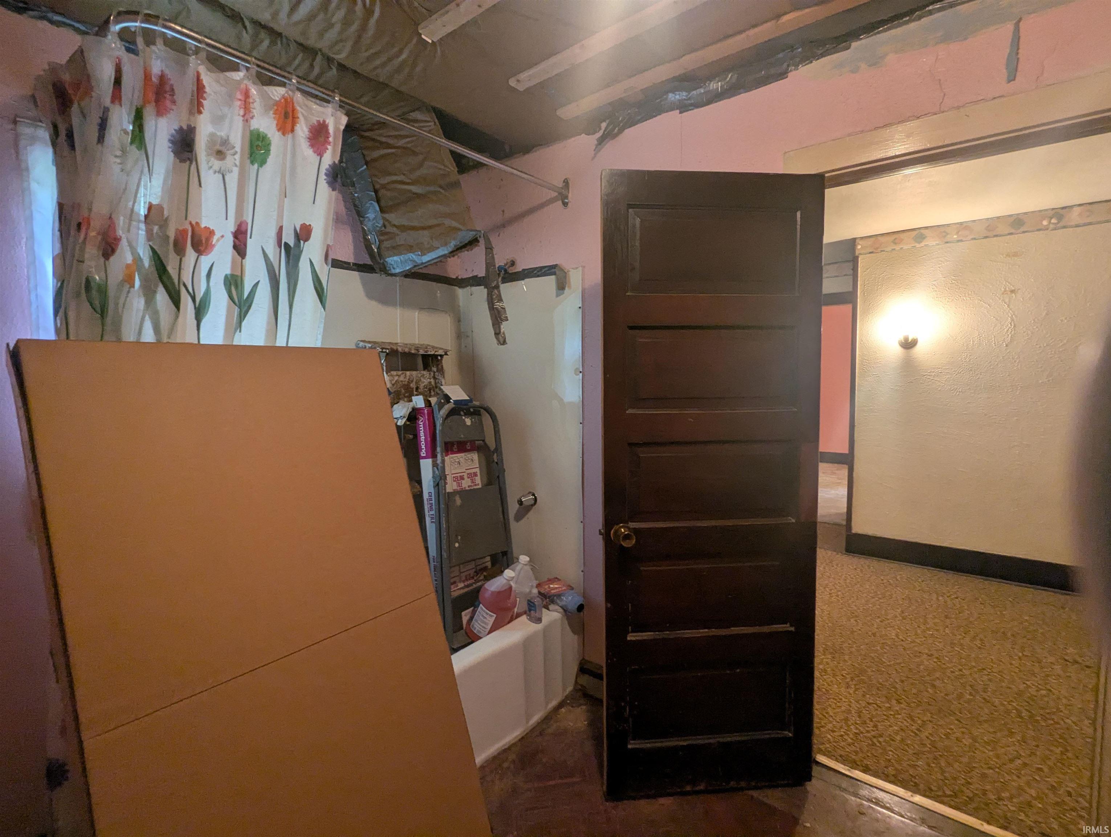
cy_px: 418
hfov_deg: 94.4
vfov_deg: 78.2
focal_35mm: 16
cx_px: 556
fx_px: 514
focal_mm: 2.35
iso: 196
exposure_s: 1/30
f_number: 2.2
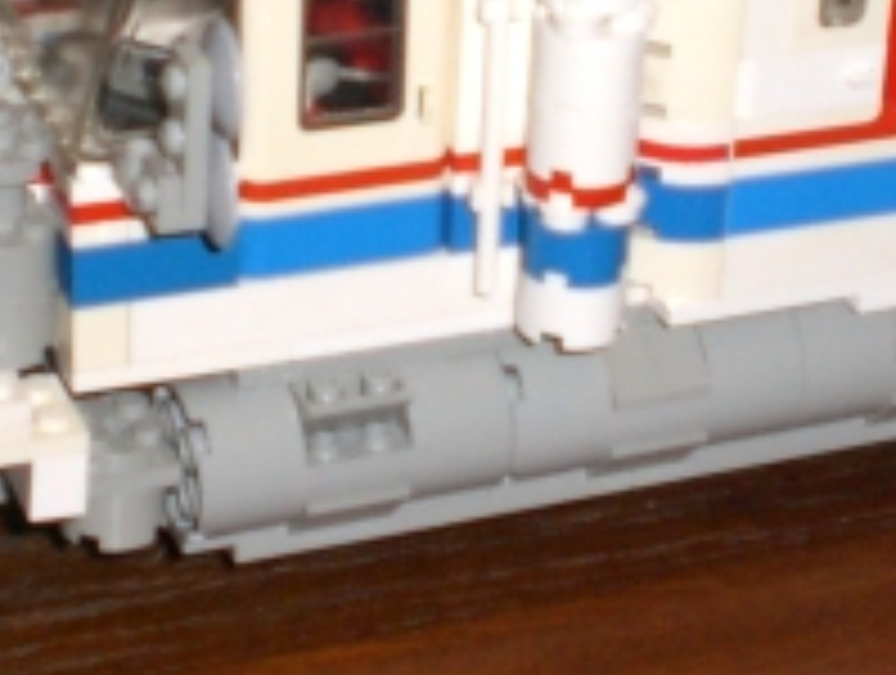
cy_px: 140
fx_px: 3164
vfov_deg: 12.1
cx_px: 617
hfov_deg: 16.1
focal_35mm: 122
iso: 200
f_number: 3.1
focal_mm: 6.3
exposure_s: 1/60
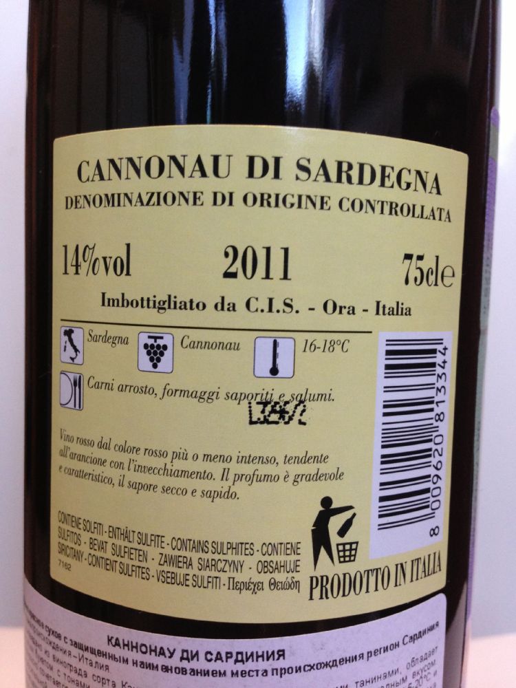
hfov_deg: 42.9
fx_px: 656
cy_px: 344
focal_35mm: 33
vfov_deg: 55.4
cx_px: 258
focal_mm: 4.13
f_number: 2.4
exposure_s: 1/20
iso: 160
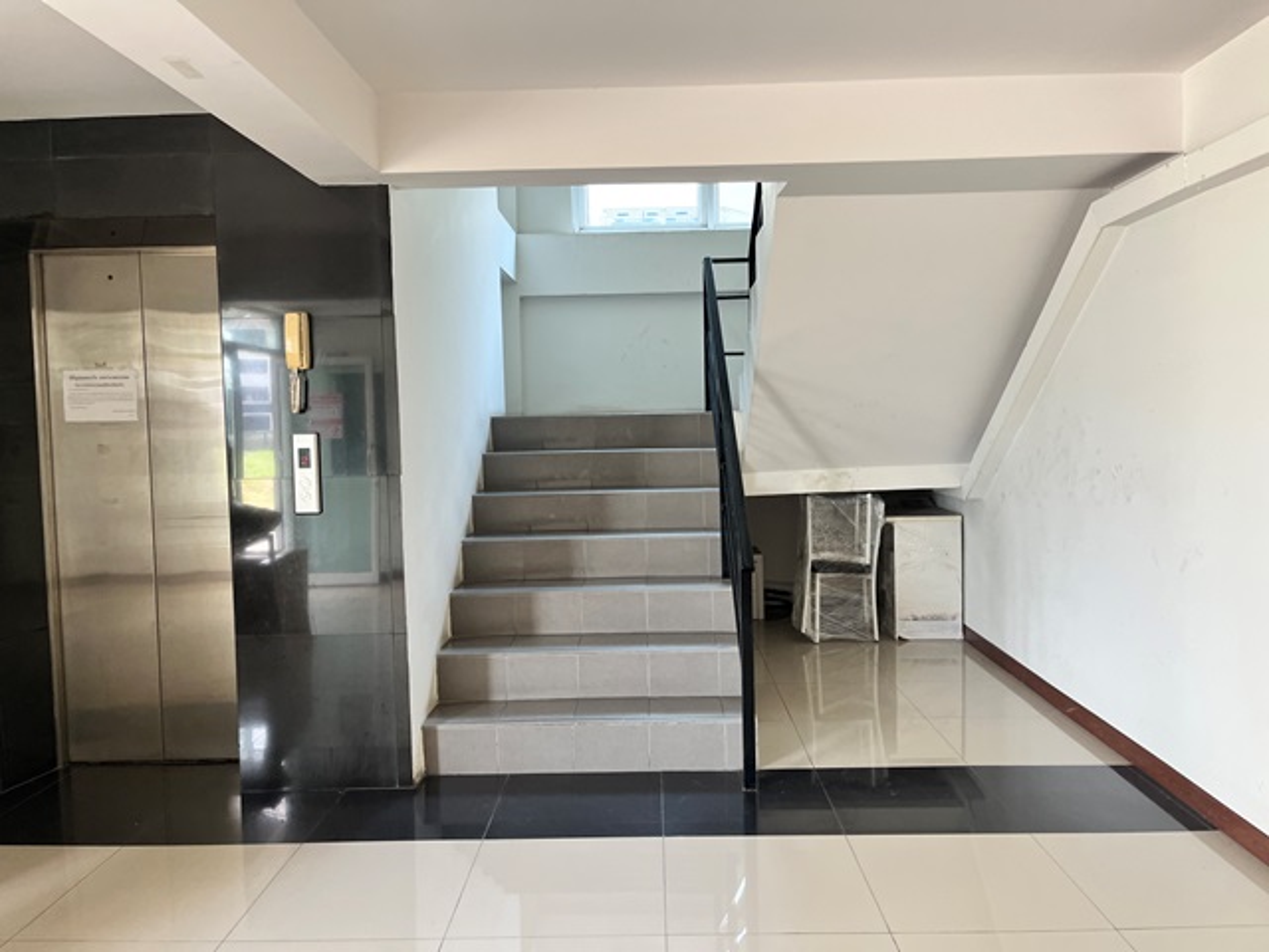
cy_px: 476
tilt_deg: -2.5
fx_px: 953
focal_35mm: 26
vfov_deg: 53.1
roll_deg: +1.8
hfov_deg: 67.3
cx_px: 634
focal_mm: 5.1
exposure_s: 1/113
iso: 125
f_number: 1.6
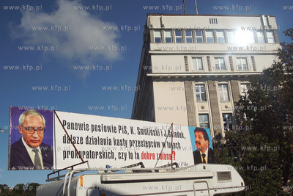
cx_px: 146
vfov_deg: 36.9
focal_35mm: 36
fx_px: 293
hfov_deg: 53.1
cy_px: 98
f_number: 8
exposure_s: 1/640
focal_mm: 24
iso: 160
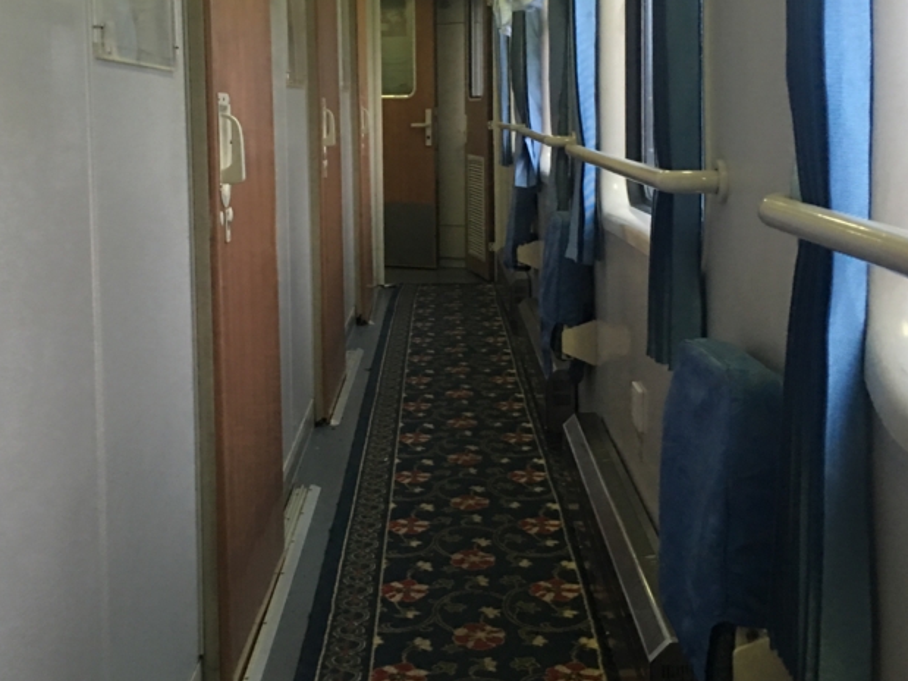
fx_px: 1259
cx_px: 412
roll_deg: +0.1
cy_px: 204
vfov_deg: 29.9
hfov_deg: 39.6
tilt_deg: -5.9
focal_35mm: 48
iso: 80
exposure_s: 1/10
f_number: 2.2
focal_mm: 4.15
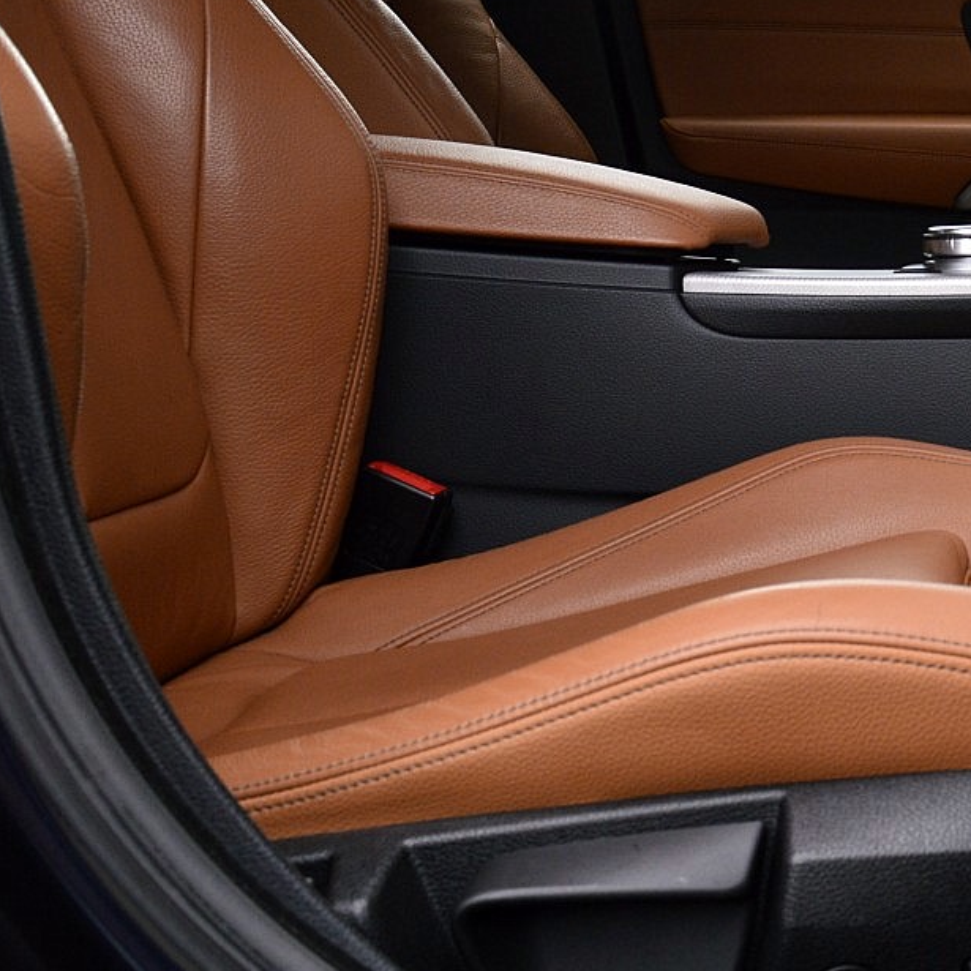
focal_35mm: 74
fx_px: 2348
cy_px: 182
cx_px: 1091
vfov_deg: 23.0
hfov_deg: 22.0
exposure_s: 1/80
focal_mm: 22
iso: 400
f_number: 9
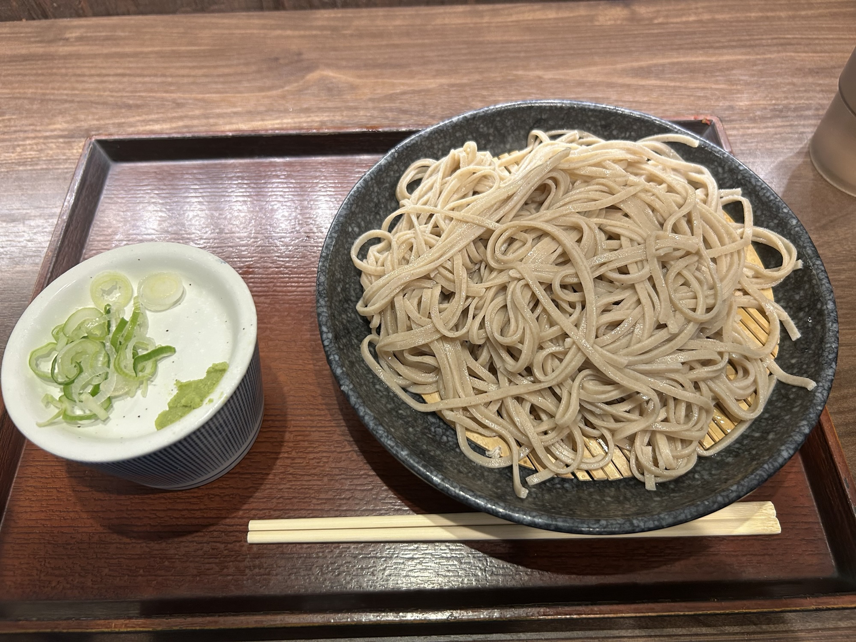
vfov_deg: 53.1
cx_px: 428
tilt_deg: -56.5
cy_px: 321
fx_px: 643
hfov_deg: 67.3
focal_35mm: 26
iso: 125
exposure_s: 1/100
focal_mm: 5.7
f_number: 1.5
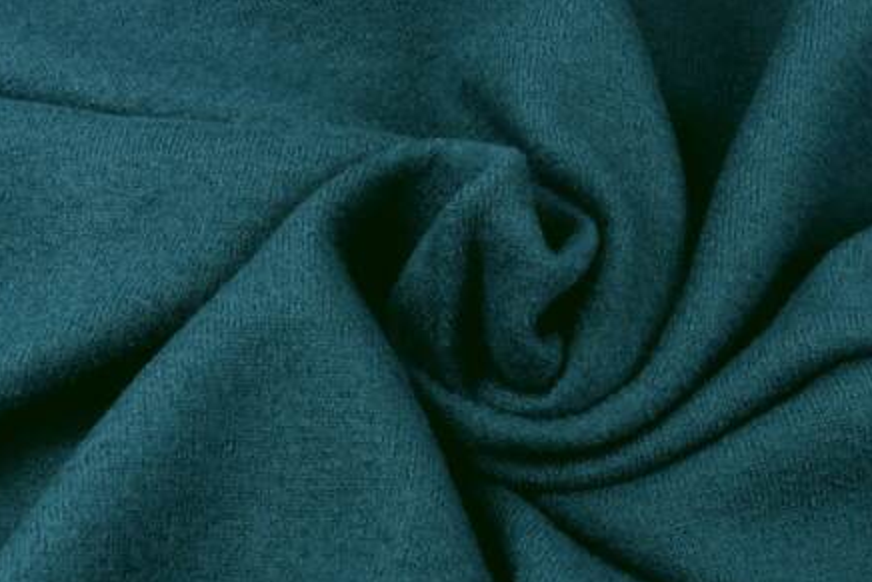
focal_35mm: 124
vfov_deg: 11.1
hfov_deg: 16.5
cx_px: 502
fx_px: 3004
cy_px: 309
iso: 125
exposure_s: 1/4
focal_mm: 37.79
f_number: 8
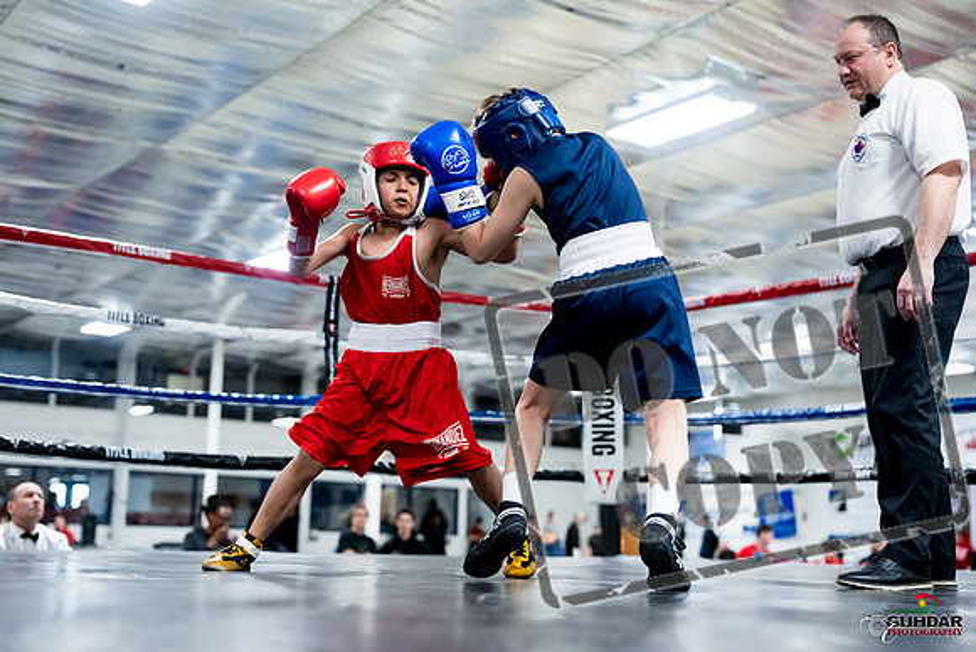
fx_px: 1193
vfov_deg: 30.5
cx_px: 488
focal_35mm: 44
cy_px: 326
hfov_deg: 44.5
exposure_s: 1/800
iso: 4000
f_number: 2.2
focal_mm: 44
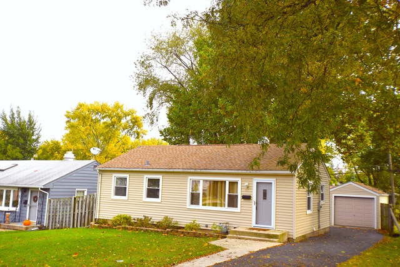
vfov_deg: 36.9
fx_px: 400
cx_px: 200
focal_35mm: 36
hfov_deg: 53.1
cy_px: 134
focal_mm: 24
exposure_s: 1/250
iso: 250
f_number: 8
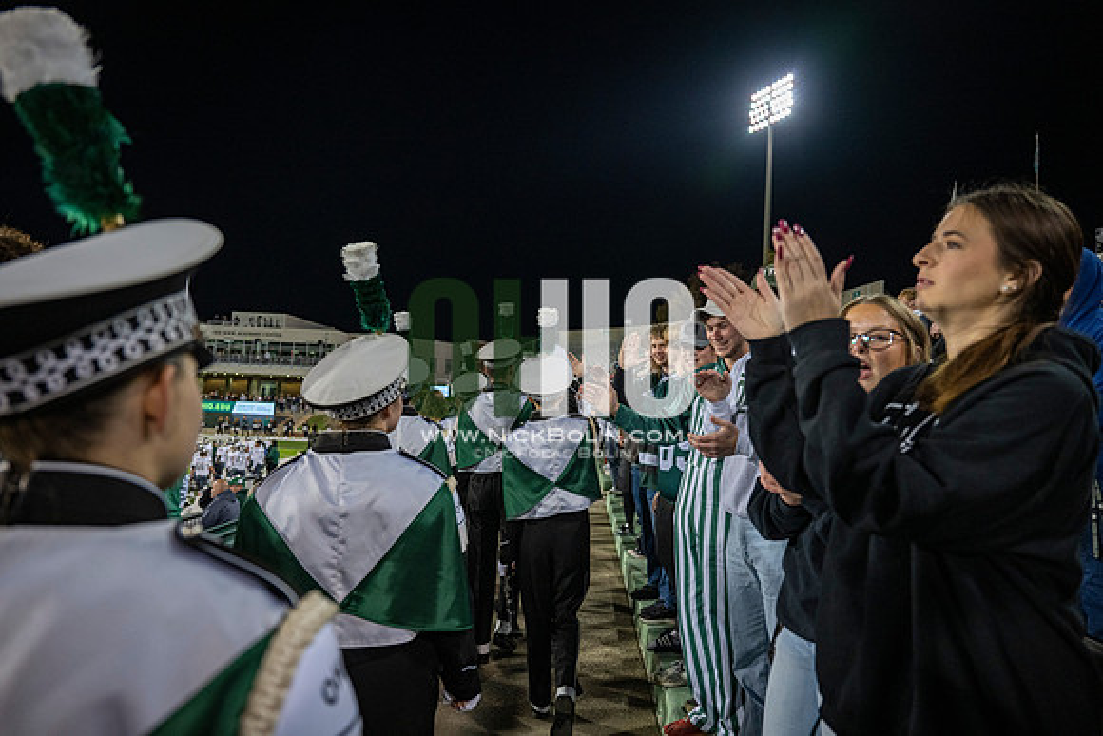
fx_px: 735
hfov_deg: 73.7
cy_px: 368
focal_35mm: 24
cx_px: 552
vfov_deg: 53.2
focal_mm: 24
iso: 1250
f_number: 3.2
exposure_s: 1/500
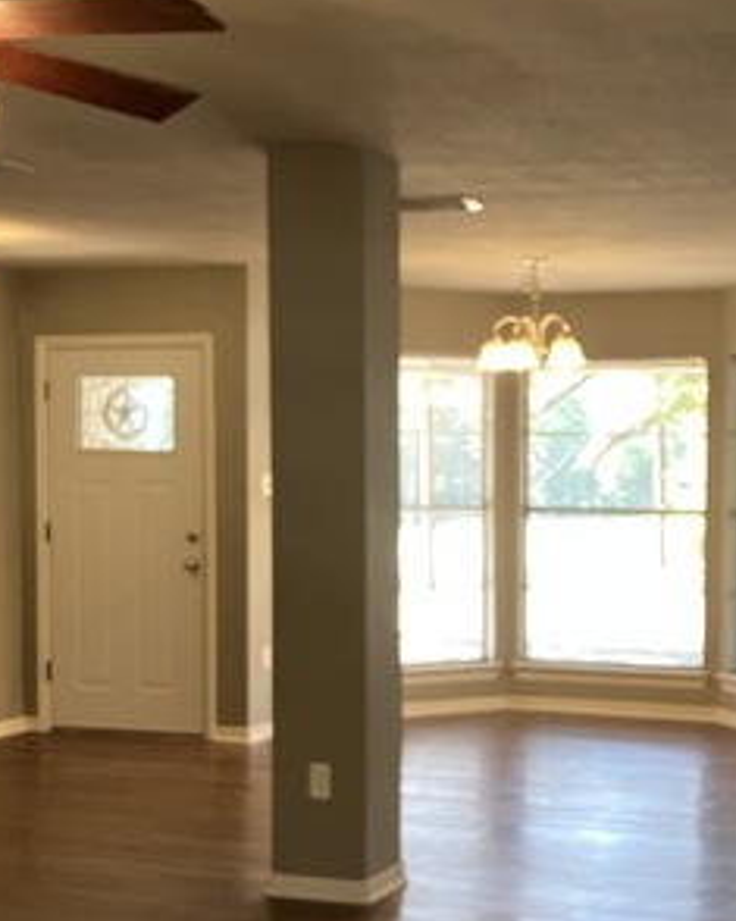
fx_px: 1689
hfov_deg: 24.3
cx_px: 553
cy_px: 536
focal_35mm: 62
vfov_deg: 30.4
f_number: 1.8
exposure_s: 1/60
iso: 320
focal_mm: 3.99
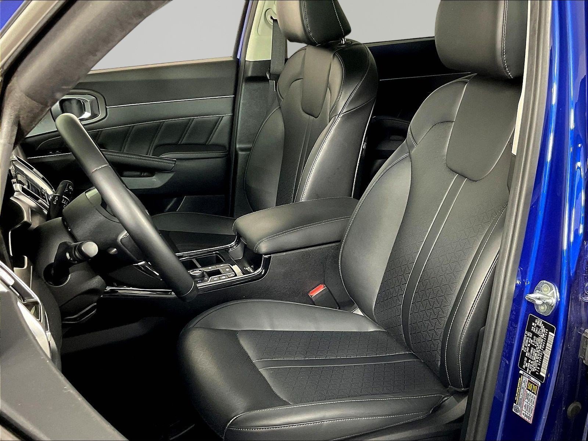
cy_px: 220
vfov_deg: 48.2
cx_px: 294
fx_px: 493
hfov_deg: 61.7
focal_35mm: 29
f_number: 1.8
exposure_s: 1/60
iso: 250
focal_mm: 3
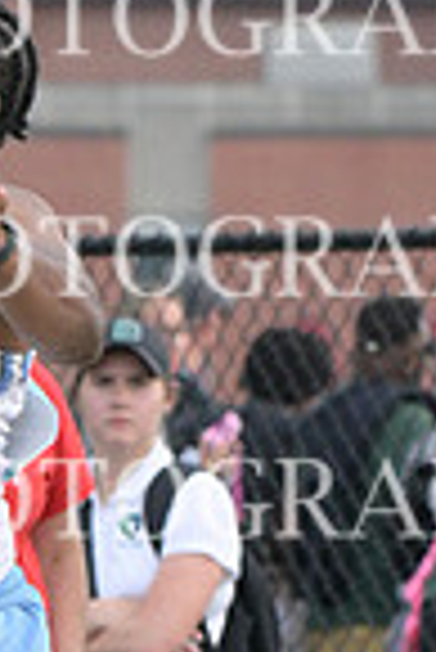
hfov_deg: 1.3
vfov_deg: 1.9
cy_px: 378
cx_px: -222
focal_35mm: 1079
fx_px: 19554
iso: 2500
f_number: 6.3
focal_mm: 180
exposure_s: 1/2000
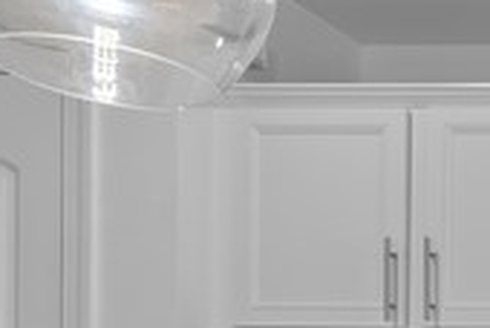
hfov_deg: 13.9
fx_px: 1391
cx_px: 1179
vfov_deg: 12.3
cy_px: 593
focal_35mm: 102
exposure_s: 1/20
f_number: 8
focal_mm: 16
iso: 400
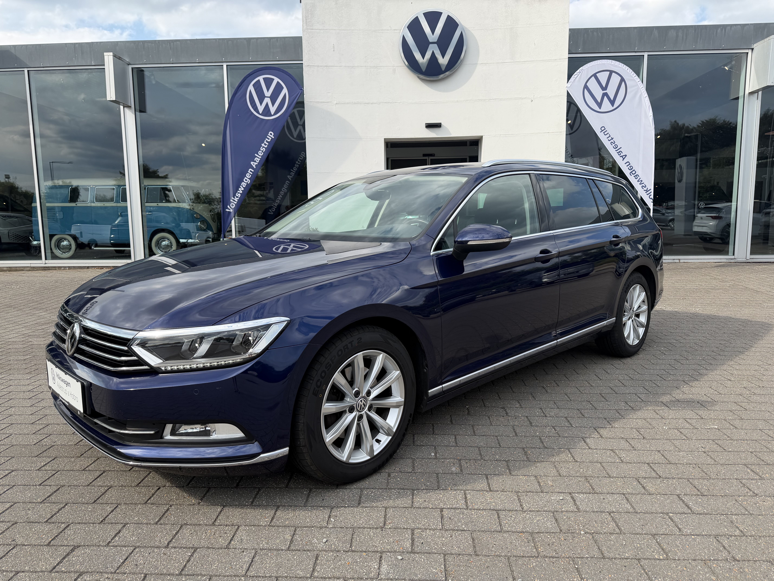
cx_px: 387
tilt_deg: -8.2
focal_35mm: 24
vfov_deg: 56.8
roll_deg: +0.5
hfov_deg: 71.6
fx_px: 537
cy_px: 290
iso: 80
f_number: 1.78
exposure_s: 1/2000
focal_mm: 6.76
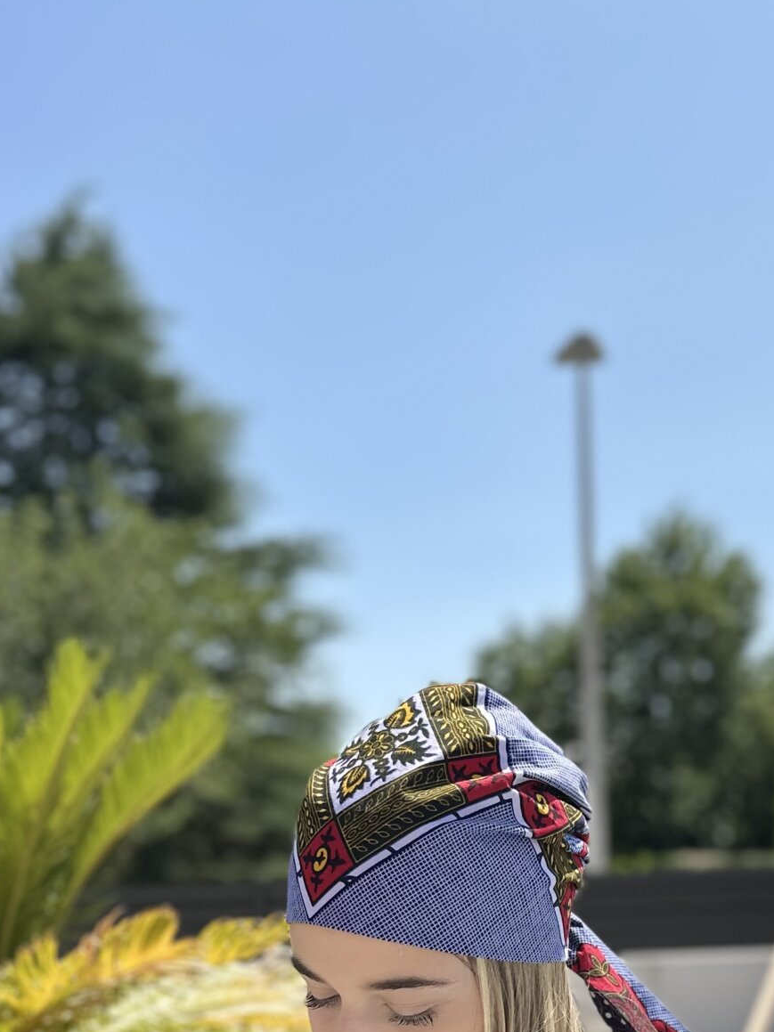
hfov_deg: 27.5
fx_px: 1580
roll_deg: +0.6
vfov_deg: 33.8
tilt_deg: -3.8
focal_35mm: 53
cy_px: 973
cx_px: 462
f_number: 1.78
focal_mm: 6.86
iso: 80
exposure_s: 1/5000
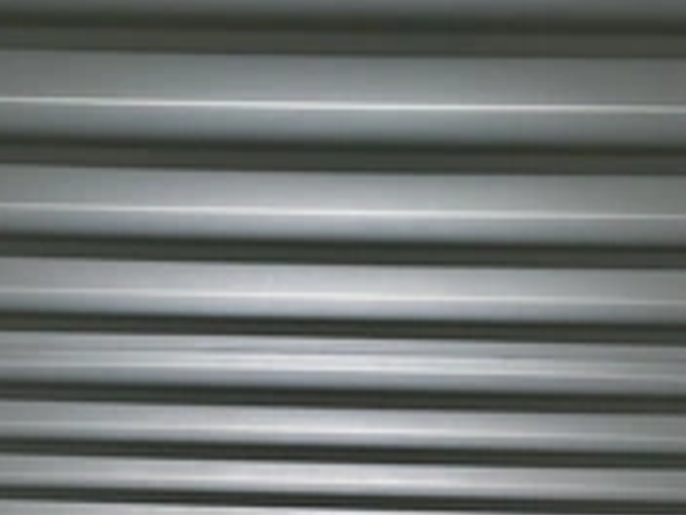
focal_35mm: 66
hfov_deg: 29.3
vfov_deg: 21.6
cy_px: 488
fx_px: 1308
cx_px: 288
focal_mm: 3
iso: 64
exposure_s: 1/70
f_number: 1.8
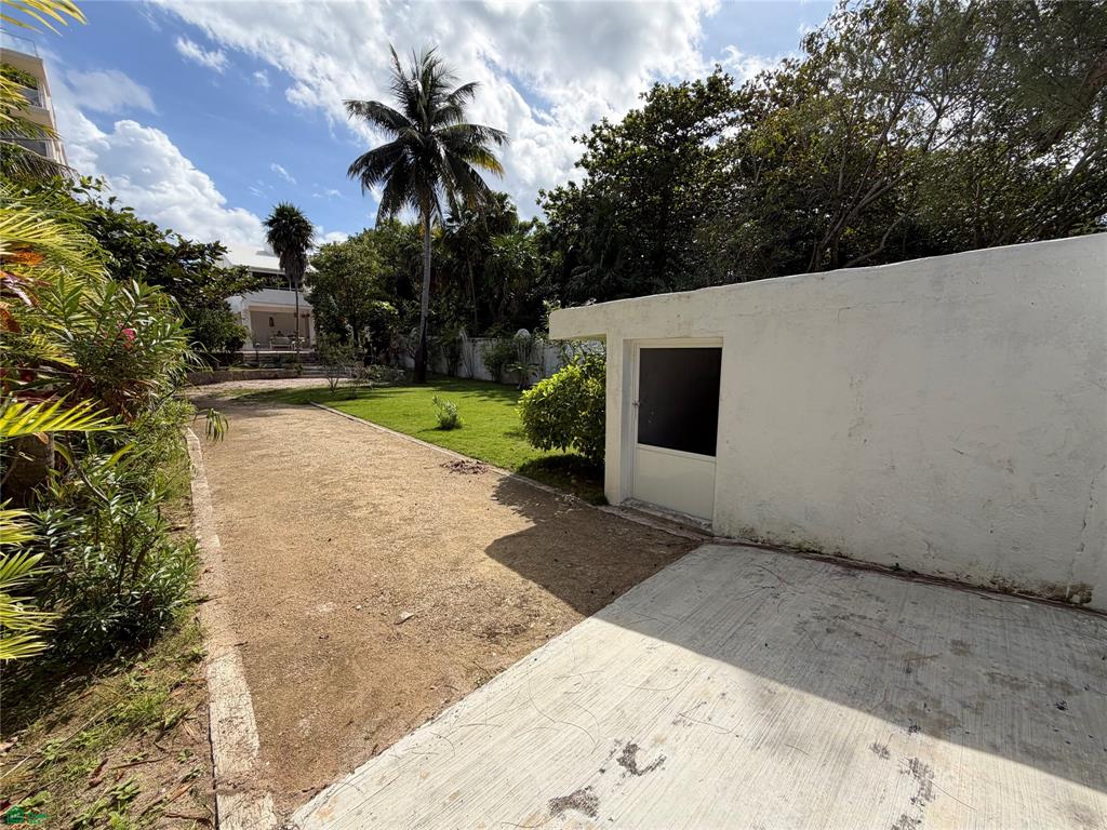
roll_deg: -0.3
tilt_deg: -7.8
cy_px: 415
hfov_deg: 102.1
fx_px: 448
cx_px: 554
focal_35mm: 14
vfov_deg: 85.7
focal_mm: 2.22
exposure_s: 1/1125
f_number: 2.2
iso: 32
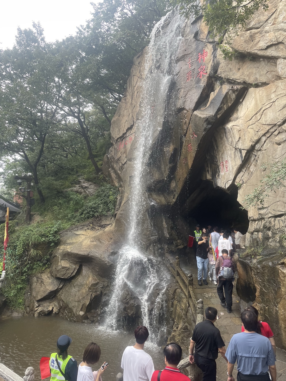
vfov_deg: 67.3
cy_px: 190
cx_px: 143
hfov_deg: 53.1
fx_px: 286
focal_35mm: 26
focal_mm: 4.2
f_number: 1.6
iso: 50
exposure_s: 1/121
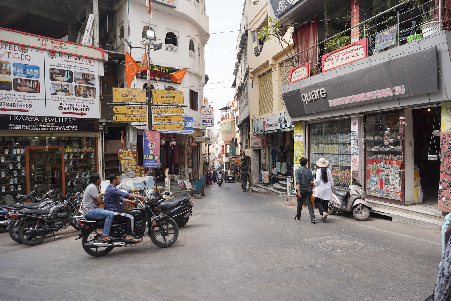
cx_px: 226
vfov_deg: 53.1
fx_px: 301
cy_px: 150
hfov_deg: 73.7
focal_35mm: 24
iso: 100
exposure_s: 1/100
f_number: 8
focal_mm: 24
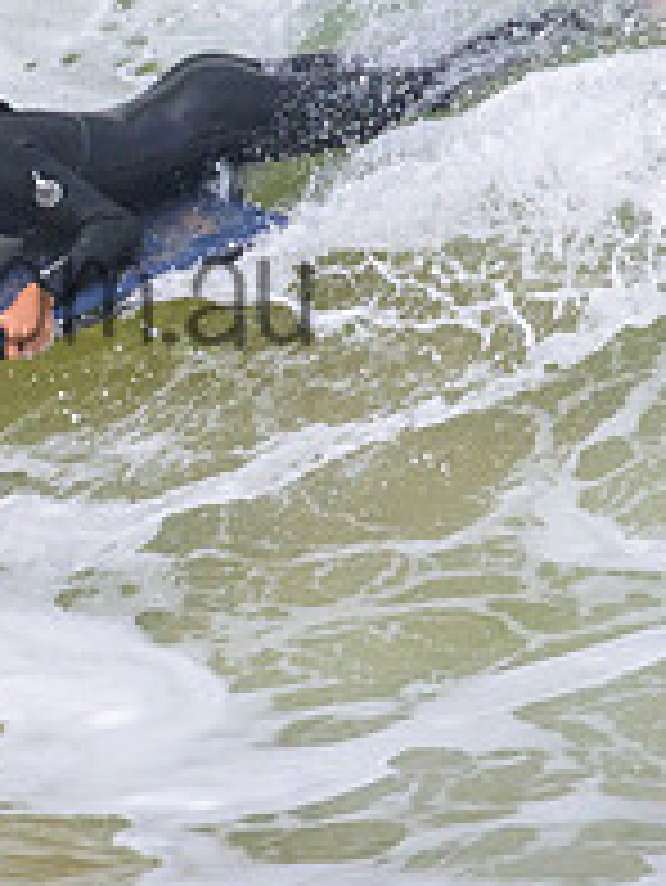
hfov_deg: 0.7
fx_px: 57990
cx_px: -162
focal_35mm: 2263
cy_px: 241
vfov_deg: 0.9
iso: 1600
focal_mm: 800
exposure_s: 1/2000
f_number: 11
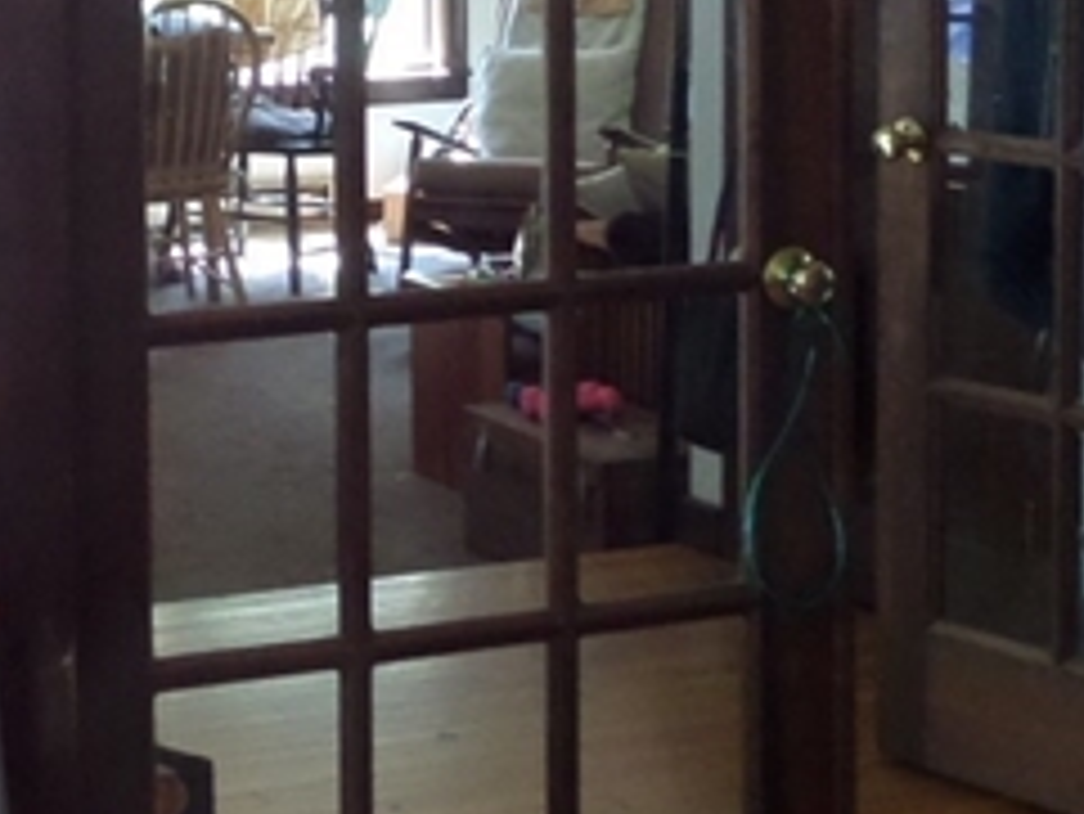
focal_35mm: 102
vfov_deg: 14.3
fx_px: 3196
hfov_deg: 18.8
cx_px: 45
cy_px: 13
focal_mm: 4
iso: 320
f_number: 3.2
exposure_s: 1/30
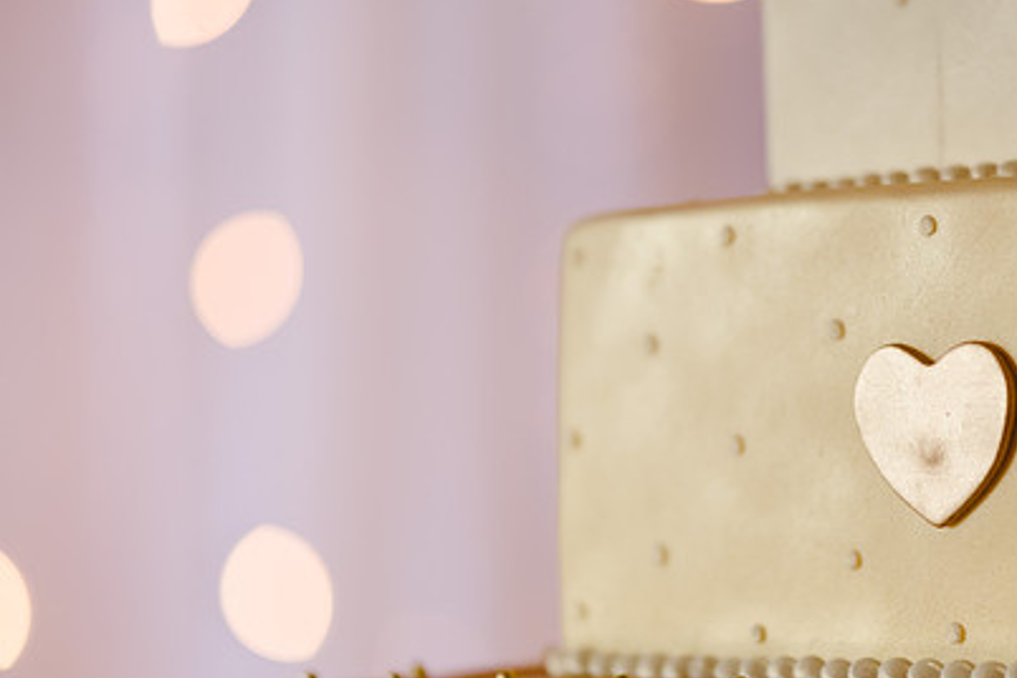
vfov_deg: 8.7
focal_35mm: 157
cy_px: 444
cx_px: 680
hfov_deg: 13.1
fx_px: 4435
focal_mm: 105
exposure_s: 1/500
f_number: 3
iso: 2000
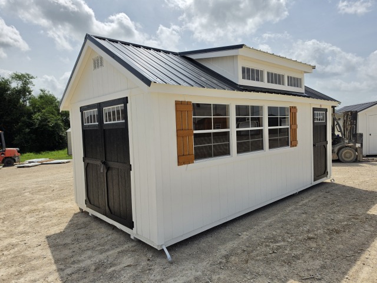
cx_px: 188
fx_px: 250
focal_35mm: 23
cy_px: 142
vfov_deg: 58.9
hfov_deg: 73.9
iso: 40
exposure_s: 1/7939
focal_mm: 6.5
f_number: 1.4
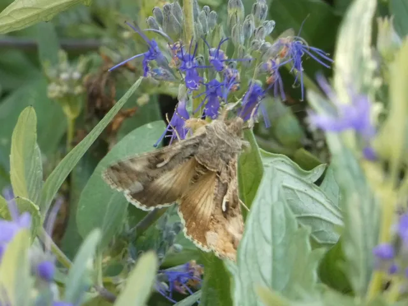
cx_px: 204
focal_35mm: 384
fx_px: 4526
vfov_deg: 3.9
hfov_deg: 5.2
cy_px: 153
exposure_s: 1/80
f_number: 5.6
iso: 400
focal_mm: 68.8
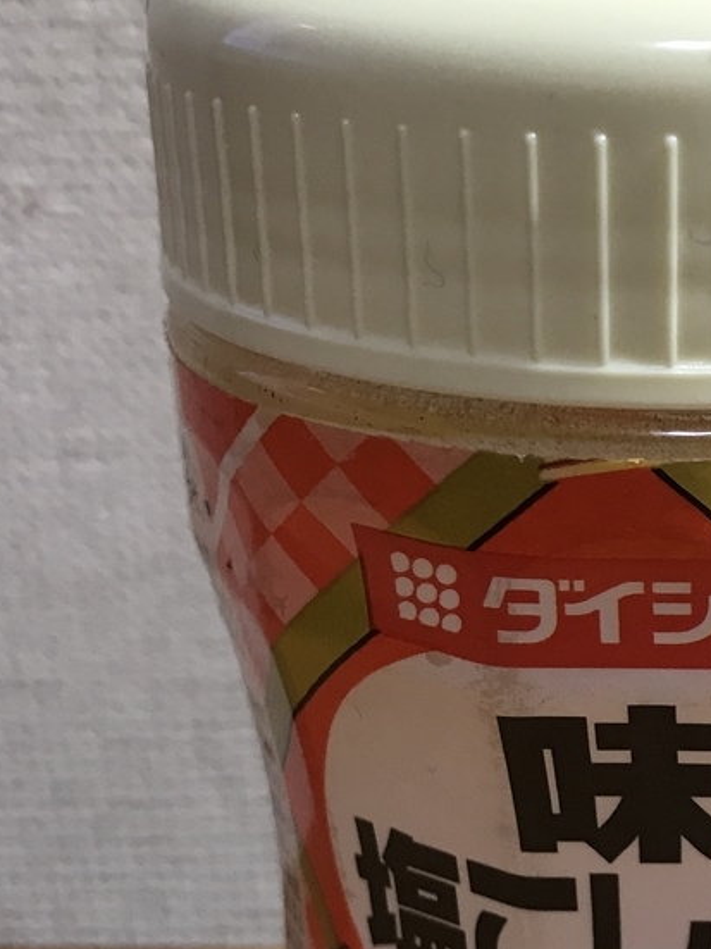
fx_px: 1671
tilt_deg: -23.4
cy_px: 648
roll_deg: -0.7
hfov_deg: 23.1
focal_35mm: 61
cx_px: 708
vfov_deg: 31.4
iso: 40
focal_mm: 3.99
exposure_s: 1/20
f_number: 1.8
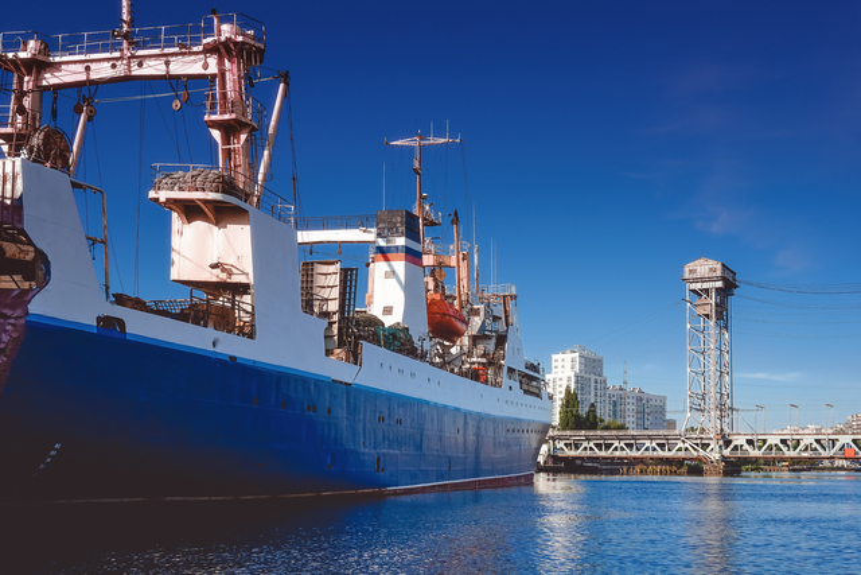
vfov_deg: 37.9
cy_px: 288
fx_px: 837
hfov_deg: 54.4
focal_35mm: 35
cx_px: 430
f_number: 11
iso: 100
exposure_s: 1/125
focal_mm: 35
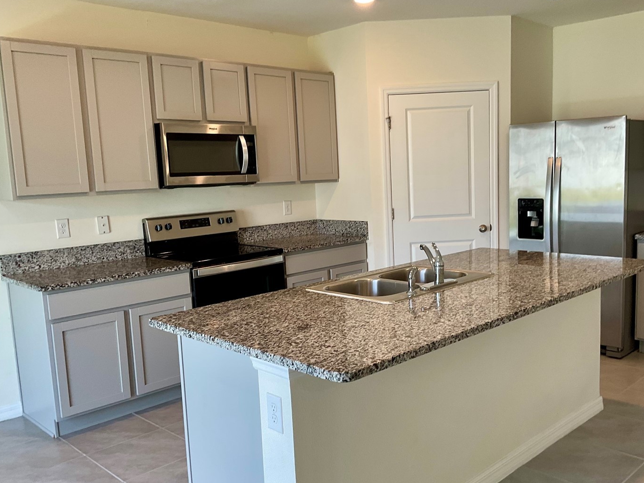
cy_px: 258
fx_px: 633
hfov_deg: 53.8
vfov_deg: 41.8
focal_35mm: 34
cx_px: 358
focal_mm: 3
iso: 40
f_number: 1.8
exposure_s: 1/60
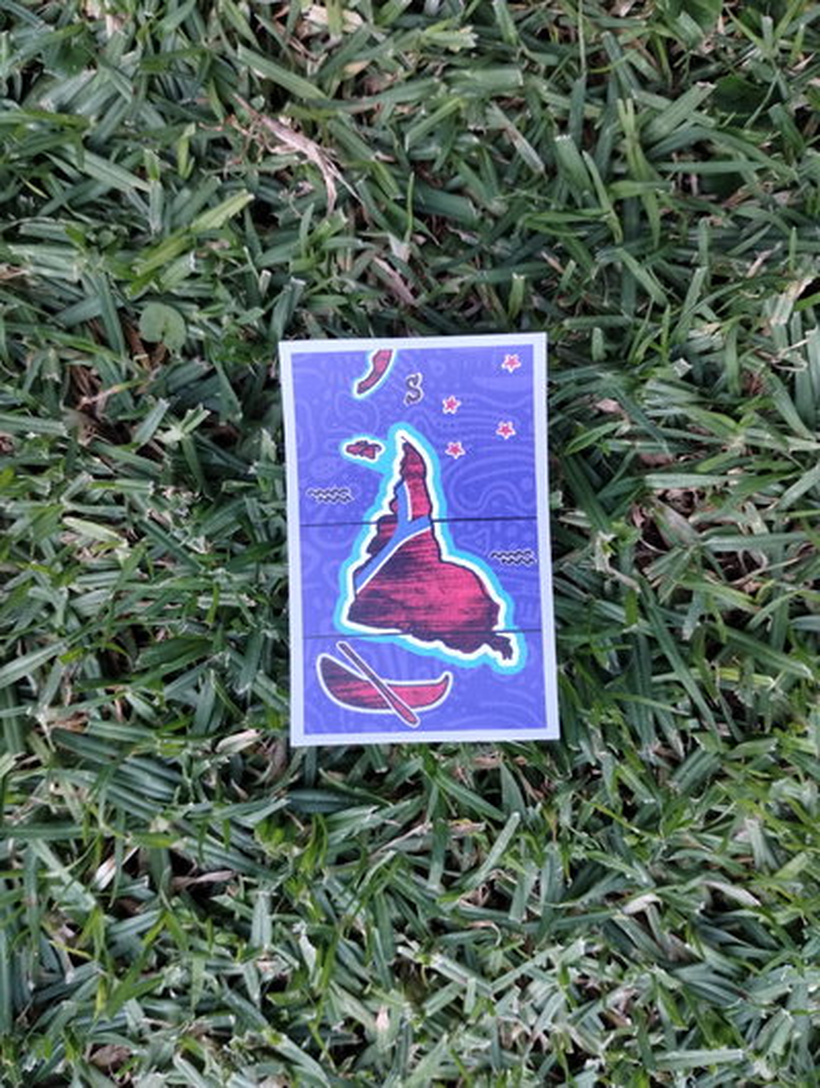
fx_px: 882
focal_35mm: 28
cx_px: 410
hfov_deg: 49.9
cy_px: 544
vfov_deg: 63.4
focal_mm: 4.27
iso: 388
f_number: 1.8
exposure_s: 1/33.3
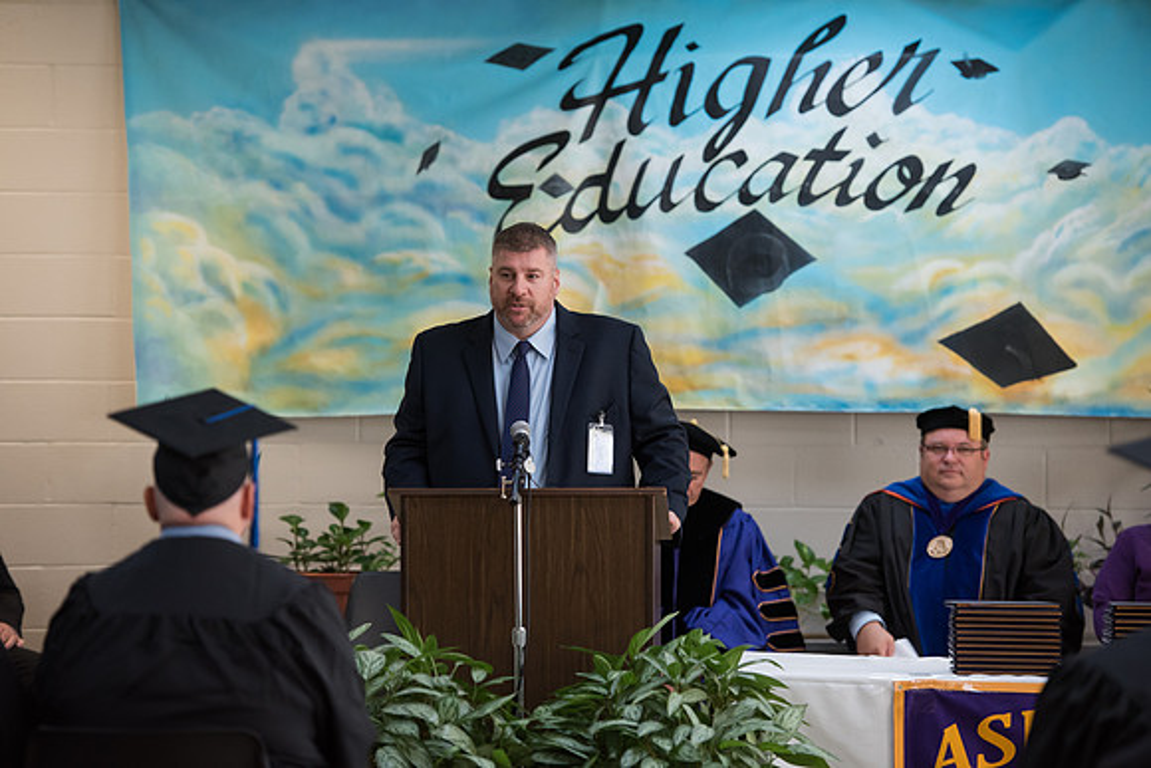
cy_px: 384
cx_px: 576
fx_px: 4477
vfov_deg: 9.8
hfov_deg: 14.7
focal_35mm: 140
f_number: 3.5
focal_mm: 140
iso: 2000
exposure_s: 1/200
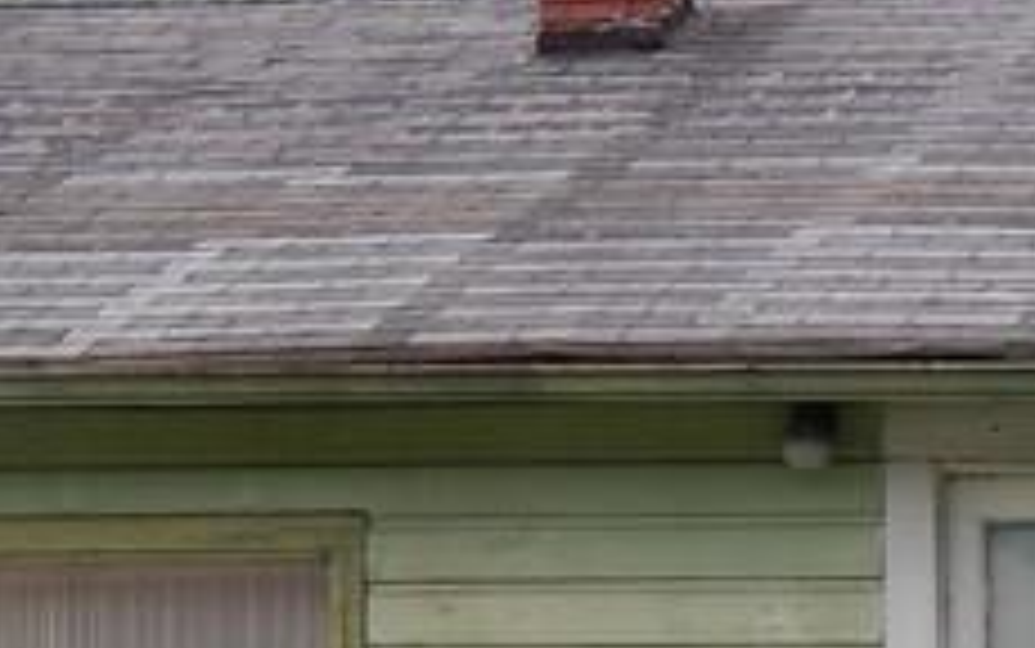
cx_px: 1287
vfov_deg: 6.4
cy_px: 756
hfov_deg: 10.1
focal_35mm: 203
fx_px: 5729
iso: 125
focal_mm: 7.7
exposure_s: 1/500
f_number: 3.6
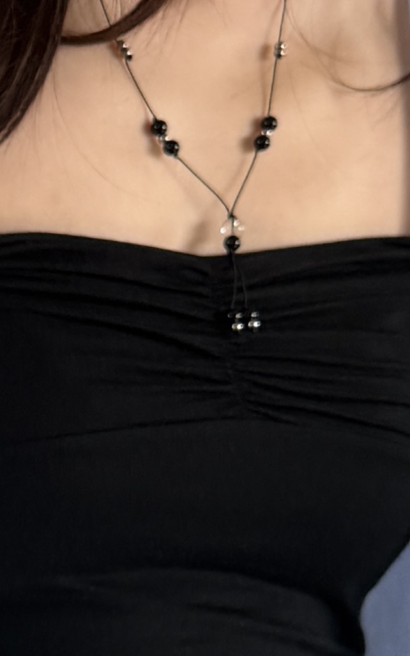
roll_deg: -1.2
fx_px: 1770
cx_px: 25
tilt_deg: -6.7
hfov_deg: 13.1
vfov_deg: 19.5
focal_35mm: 99
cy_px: 833
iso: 64
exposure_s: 1/121
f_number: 1.78
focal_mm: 6.76
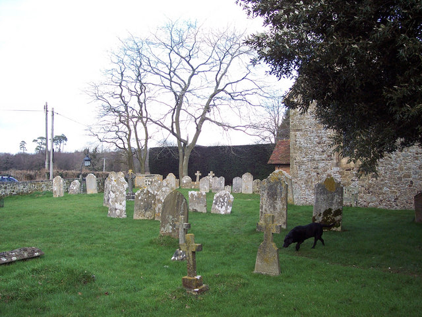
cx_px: 211
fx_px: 475
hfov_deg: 47.9
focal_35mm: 39
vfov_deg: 36.8
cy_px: 158
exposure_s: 1/125
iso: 100
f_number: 3.4
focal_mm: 8
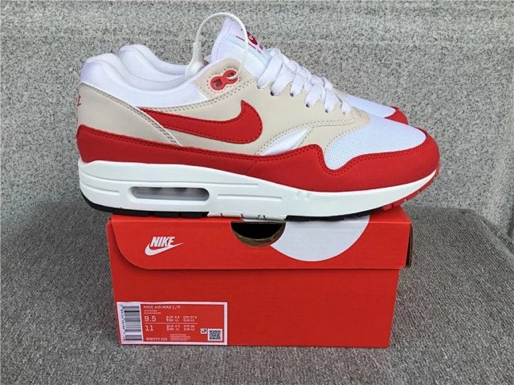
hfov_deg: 58.4
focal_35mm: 31
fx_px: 460
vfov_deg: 45.4
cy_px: 192
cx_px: 257
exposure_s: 1/403
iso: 25
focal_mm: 3.3
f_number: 2.4
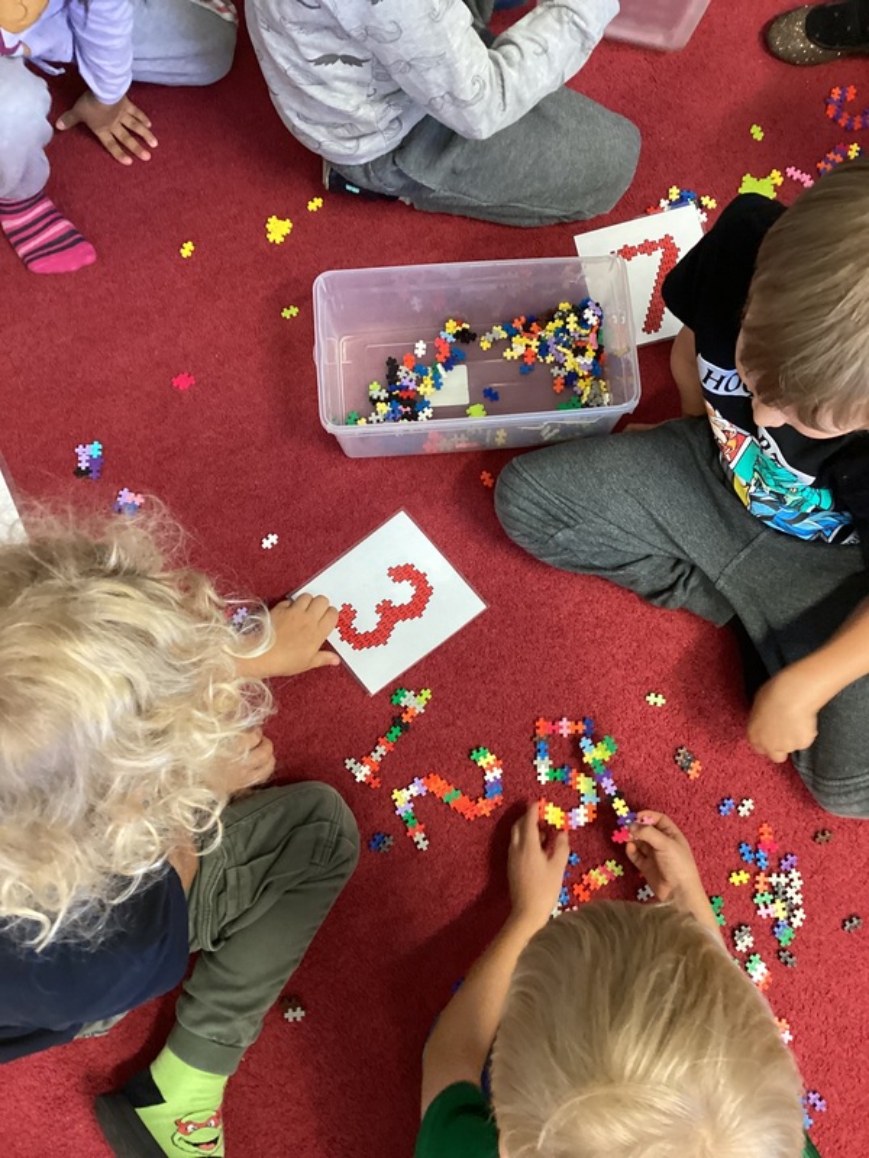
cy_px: 579
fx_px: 1038
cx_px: 434
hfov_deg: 45.4
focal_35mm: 31
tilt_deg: -75.3
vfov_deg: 58.4
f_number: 2.4
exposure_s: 1/50
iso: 320
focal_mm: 3.3
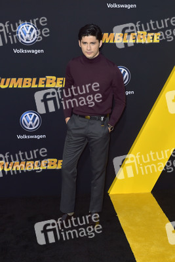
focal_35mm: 52
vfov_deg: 38.2
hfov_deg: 26.0
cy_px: 131
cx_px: 88
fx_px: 379
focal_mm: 52
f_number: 6.3
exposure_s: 1/250
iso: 250
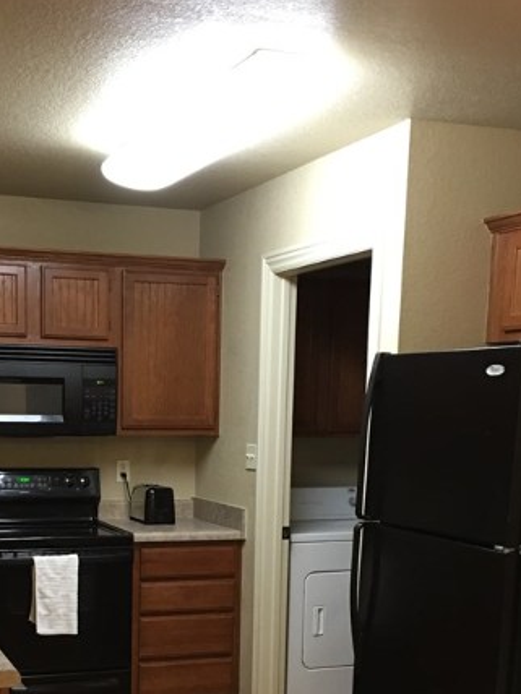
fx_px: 1044
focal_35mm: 52
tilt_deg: -9.1
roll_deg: -0.7
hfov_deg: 27.7
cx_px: 141
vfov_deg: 35.5
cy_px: 568
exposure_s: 1/10
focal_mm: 4.15
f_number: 2.2
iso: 100
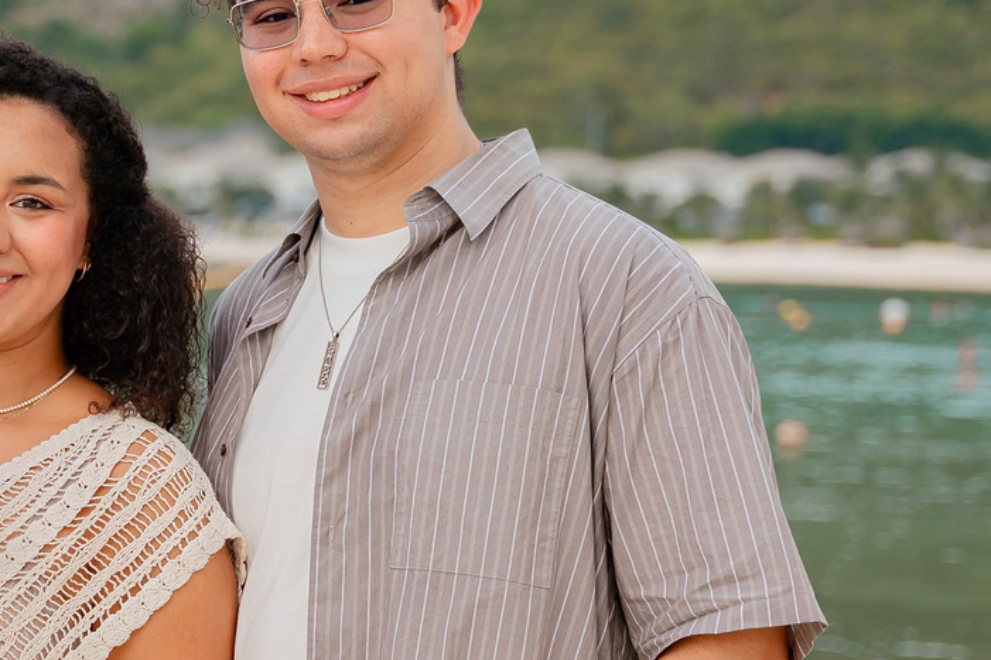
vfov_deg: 7.1
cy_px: 466
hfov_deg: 10.5
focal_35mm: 193
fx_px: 5299
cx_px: -290
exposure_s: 1/400
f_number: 2.8
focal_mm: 52.7
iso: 160
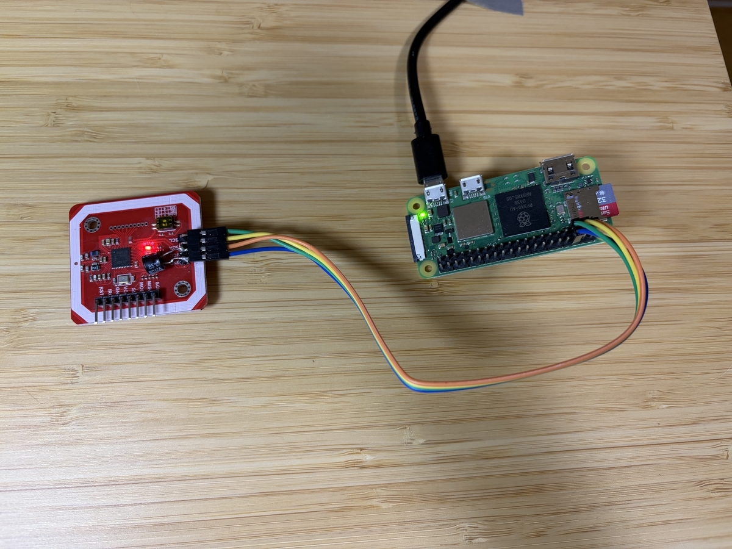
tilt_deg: -73.5
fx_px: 550
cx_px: 366
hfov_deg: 67.3
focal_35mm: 26
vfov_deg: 53.1
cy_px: 274
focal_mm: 5.96
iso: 200
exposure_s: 1/60
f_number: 1.6
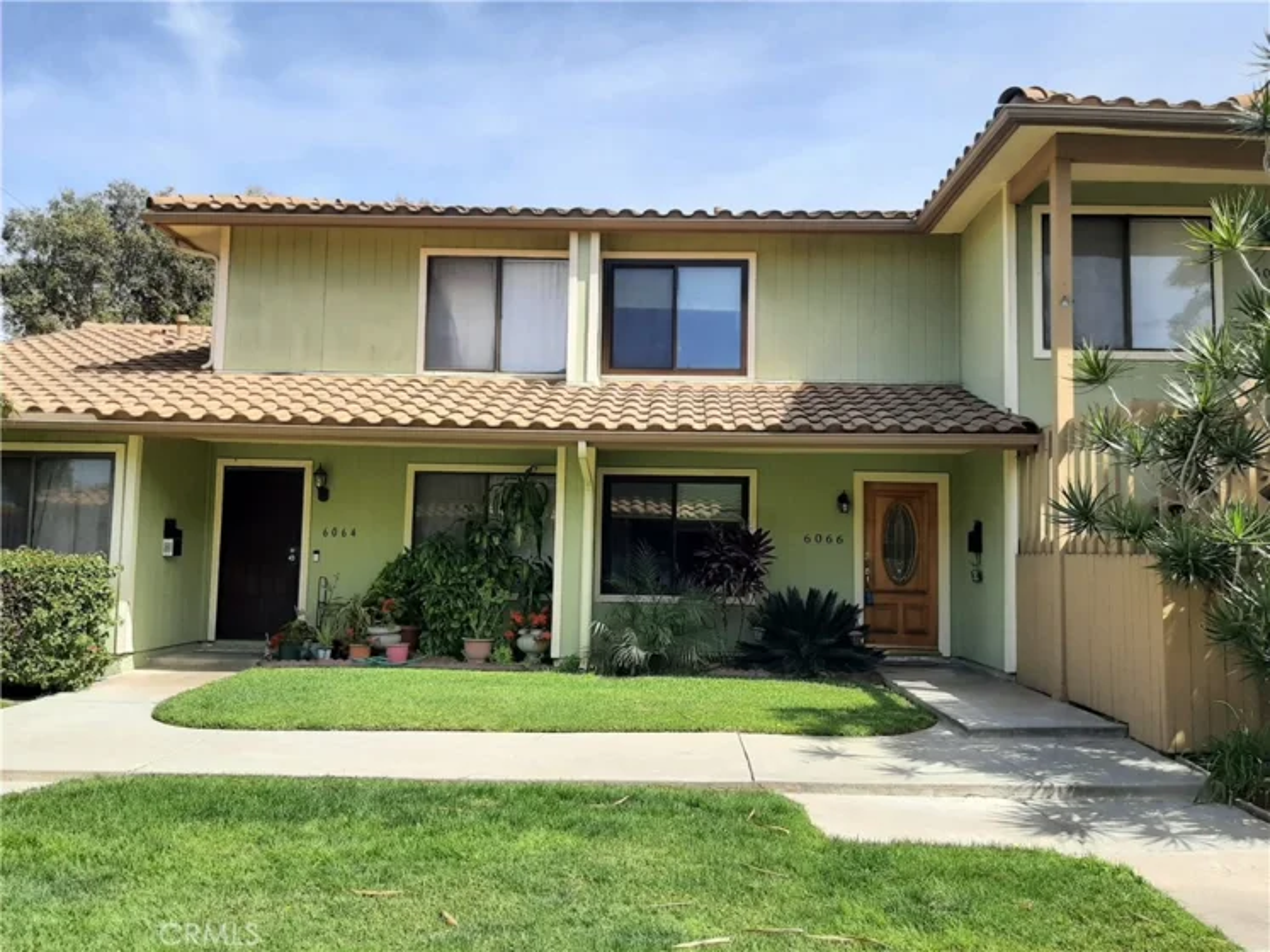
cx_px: 635
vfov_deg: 53.1
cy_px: 476
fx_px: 954
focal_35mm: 26
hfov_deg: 67.3
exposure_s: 1/1730
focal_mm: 3.93
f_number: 1.7
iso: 40
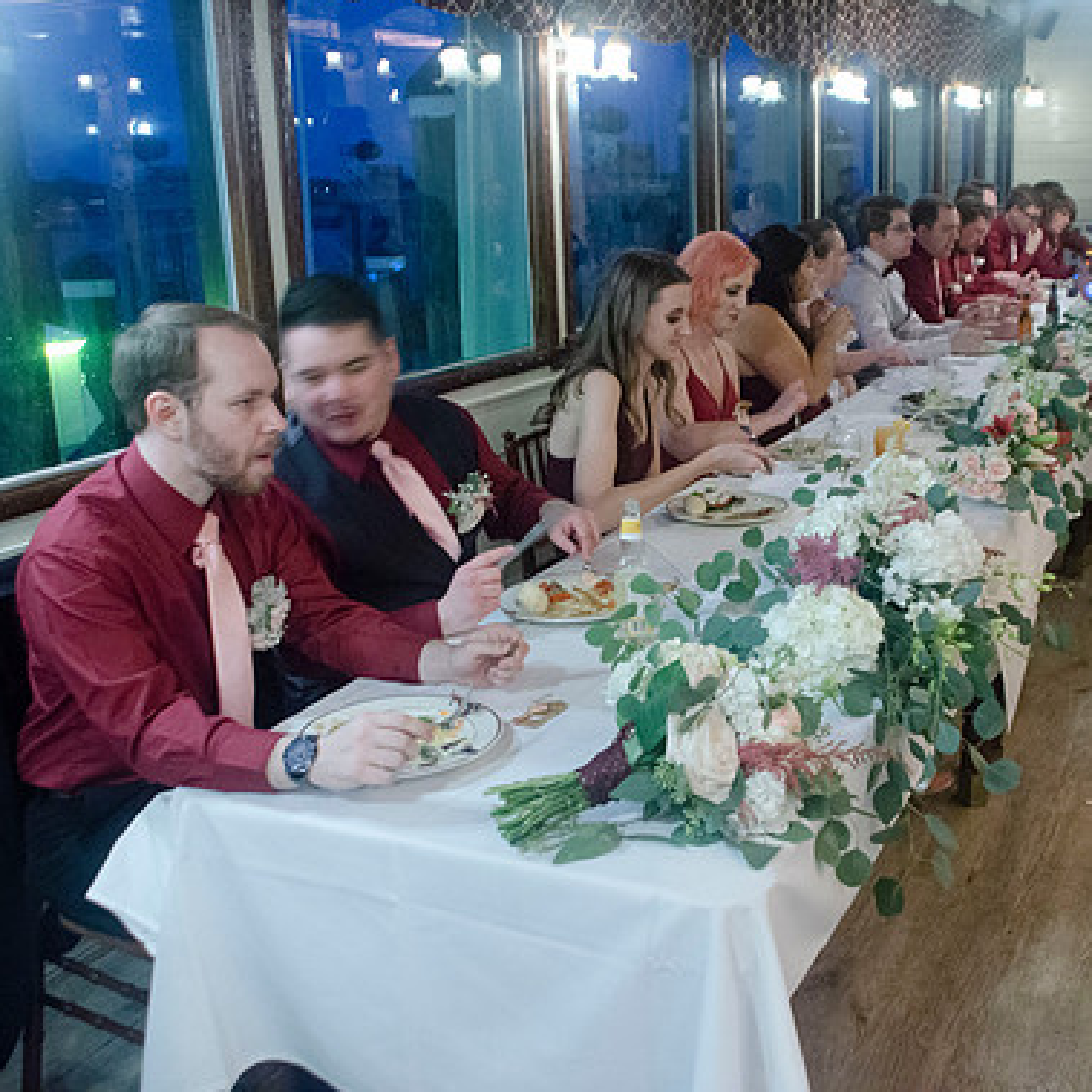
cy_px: 542
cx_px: 715
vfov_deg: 47.2
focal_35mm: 35
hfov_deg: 46.6
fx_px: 1249
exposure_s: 1/15
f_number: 3.5
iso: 1600
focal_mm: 18
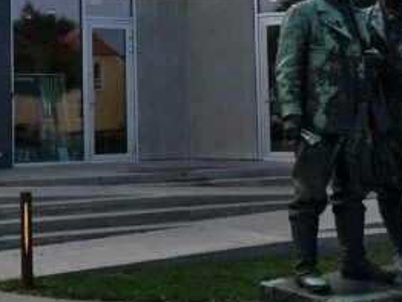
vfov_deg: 17.2
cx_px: 68
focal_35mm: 85
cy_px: 41
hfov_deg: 22.6
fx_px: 988
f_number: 2.2
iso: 25
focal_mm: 4.15
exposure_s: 1/827
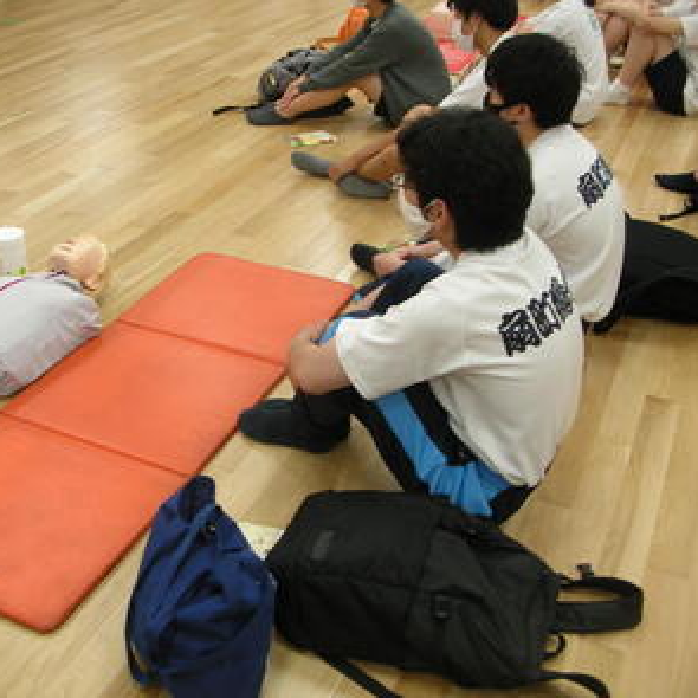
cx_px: 272
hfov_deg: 39.8
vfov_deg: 40.0
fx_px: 958
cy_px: 353
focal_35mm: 42
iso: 50
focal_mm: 5.8
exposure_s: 1/14.5
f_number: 2.8
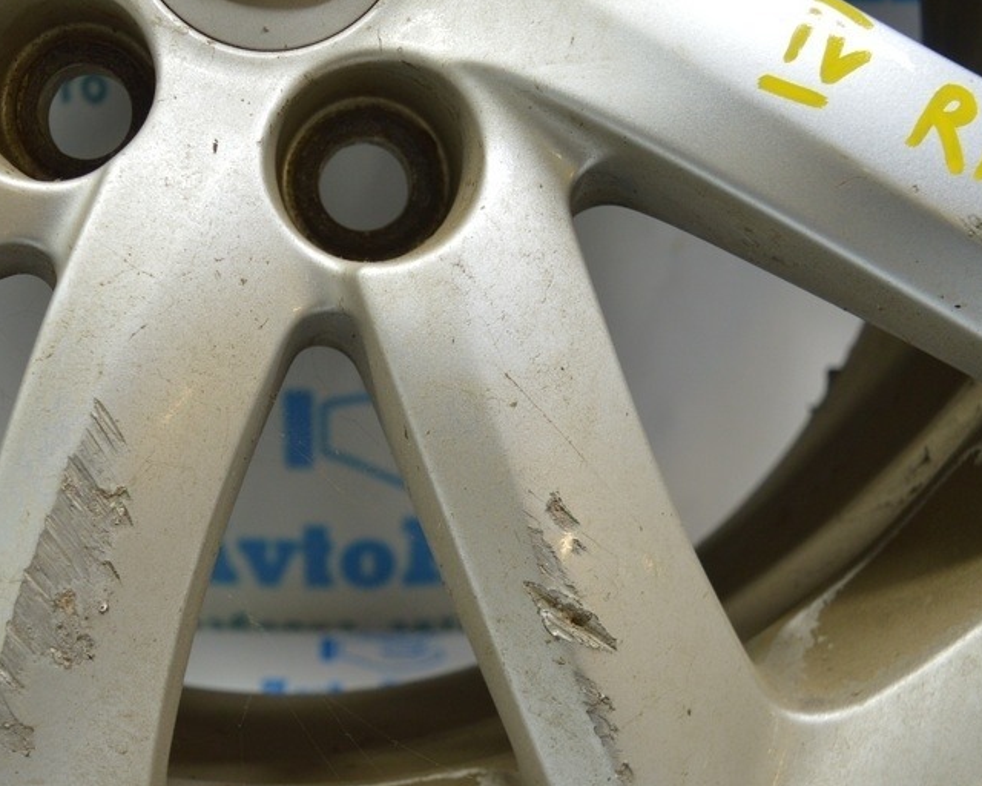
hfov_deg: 40.2
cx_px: 264
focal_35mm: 45
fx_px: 1308
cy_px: 510
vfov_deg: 33.2
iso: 400
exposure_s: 1/50
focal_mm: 20
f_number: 3.5
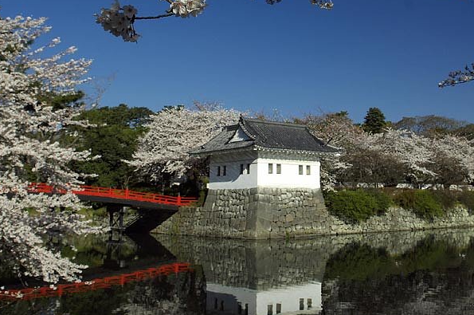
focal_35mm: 43
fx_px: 563
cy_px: 77
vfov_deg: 30.7
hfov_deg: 45.0
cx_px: 311
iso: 200
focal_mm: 17
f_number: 7.1
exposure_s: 1/160
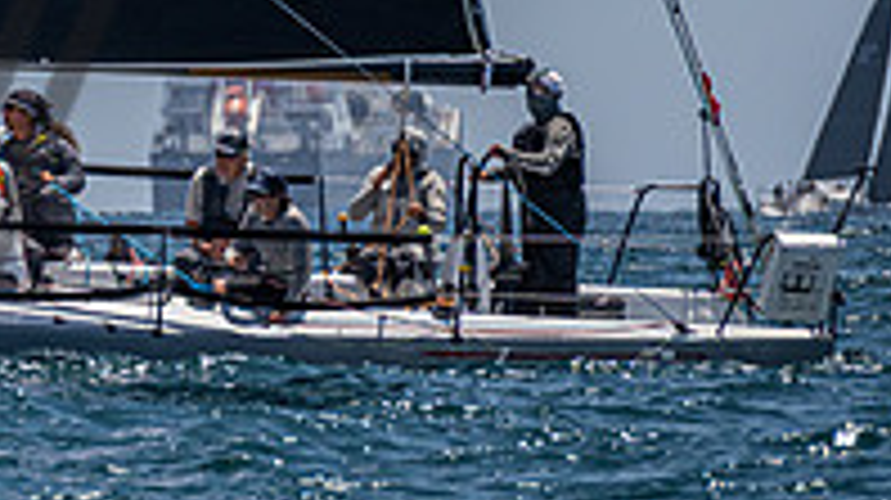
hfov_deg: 1.6
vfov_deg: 0.9
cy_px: -85
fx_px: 32081
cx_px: -230
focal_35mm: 1359
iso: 400
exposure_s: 1/2000
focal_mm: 400
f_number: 8
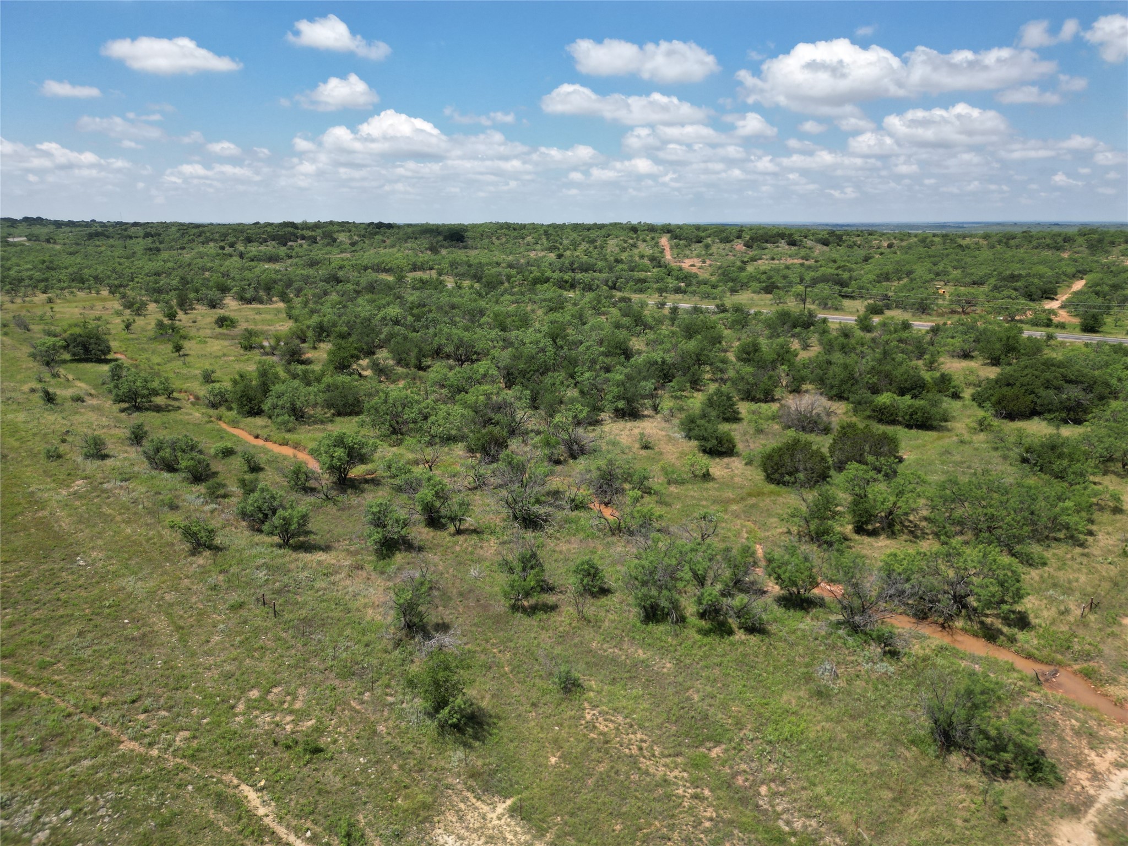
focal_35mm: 24
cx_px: 564
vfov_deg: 56.8
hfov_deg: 71.6
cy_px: 423
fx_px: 782
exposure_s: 1/2500
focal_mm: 6.72
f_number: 1.7
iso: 100
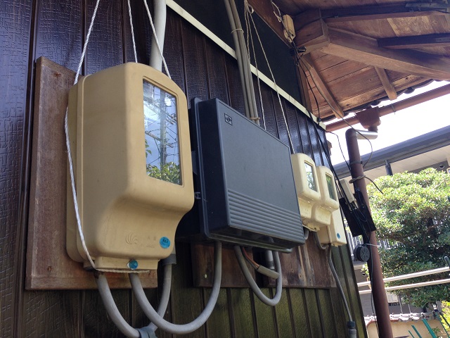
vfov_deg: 42.9
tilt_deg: +21.5
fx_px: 429
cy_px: 169
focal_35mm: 33
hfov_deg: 55.4
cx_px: 225
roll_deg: +3.1
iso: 50
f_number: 2.4
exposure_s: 1/159
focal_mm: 4.12
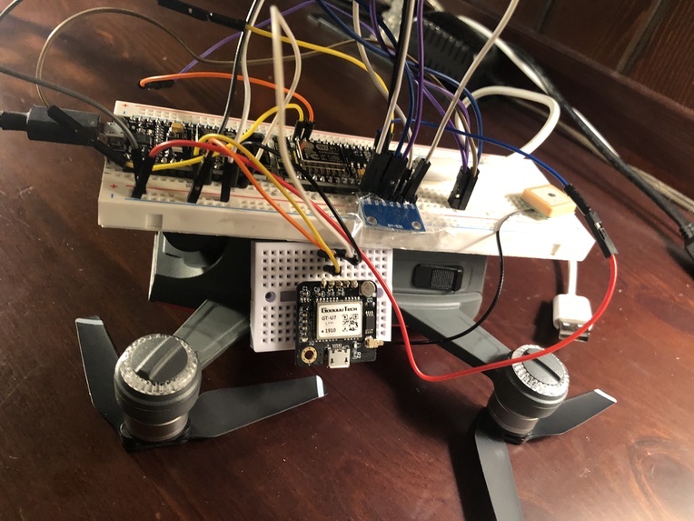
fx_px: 561
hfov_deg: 63.4
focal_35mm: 28
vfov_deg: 49.7
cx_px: 347
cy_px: 260
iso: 100
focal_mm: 4
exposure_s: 1/15
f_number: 1.8
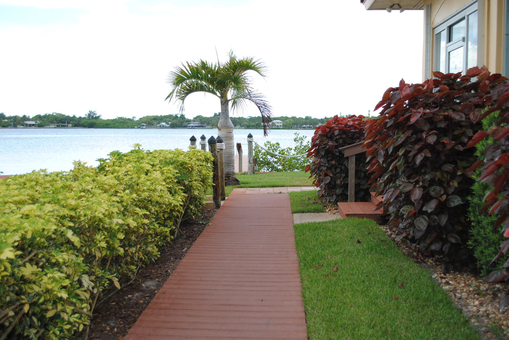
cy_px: 170
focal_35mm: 39
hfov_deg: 49.5
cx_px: 254
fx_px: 552
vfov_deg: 34.3
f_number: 4.2
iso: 100
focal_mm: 26
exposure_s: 1/200
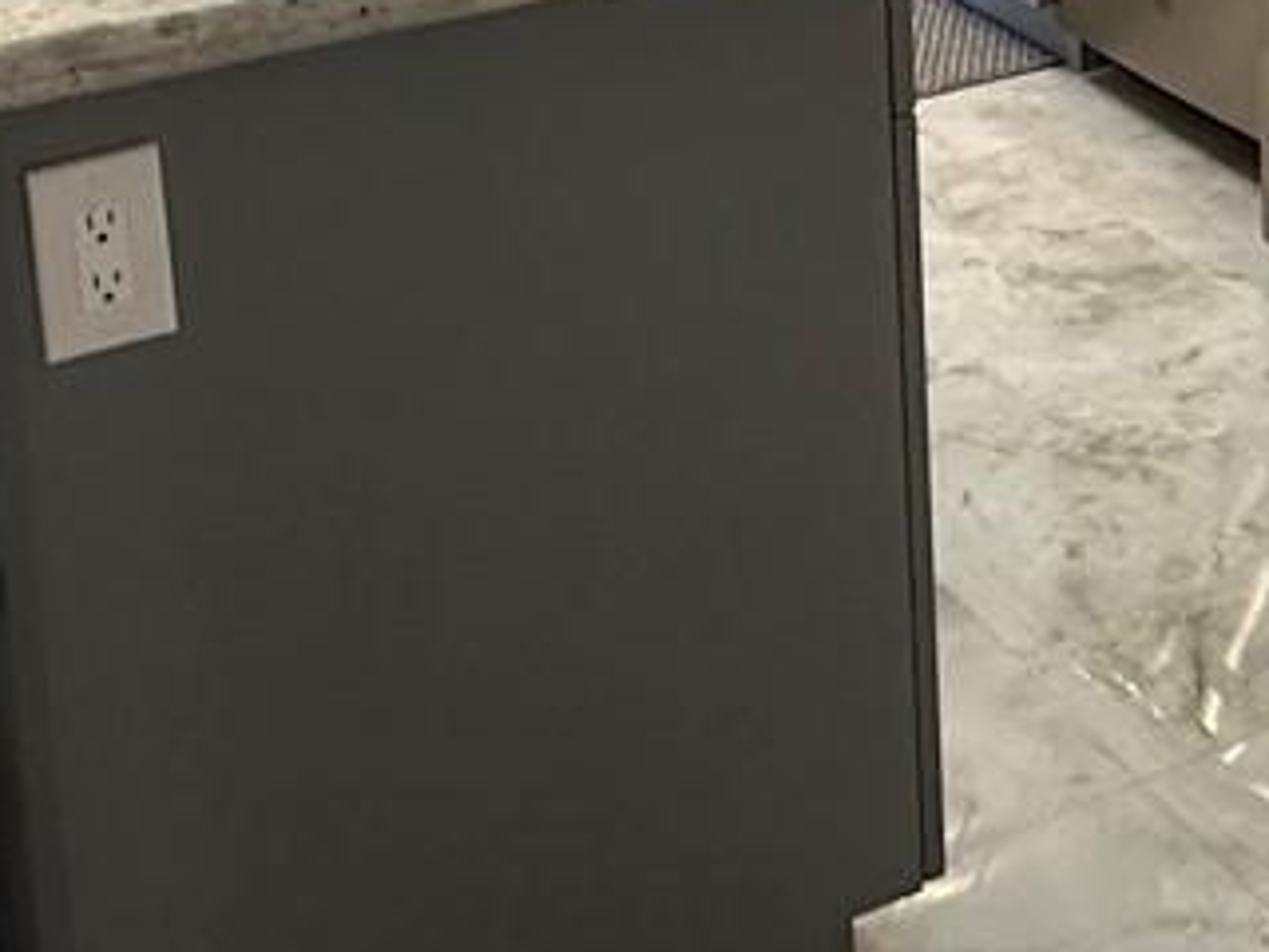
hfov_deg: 27.6
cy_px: -532
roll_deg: +2.5
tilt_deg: -7.9
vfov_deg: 18.3
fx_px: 2566
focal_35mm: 70
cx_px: 837
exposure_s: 1/120
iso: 250
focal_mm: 2.22
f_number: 2.2
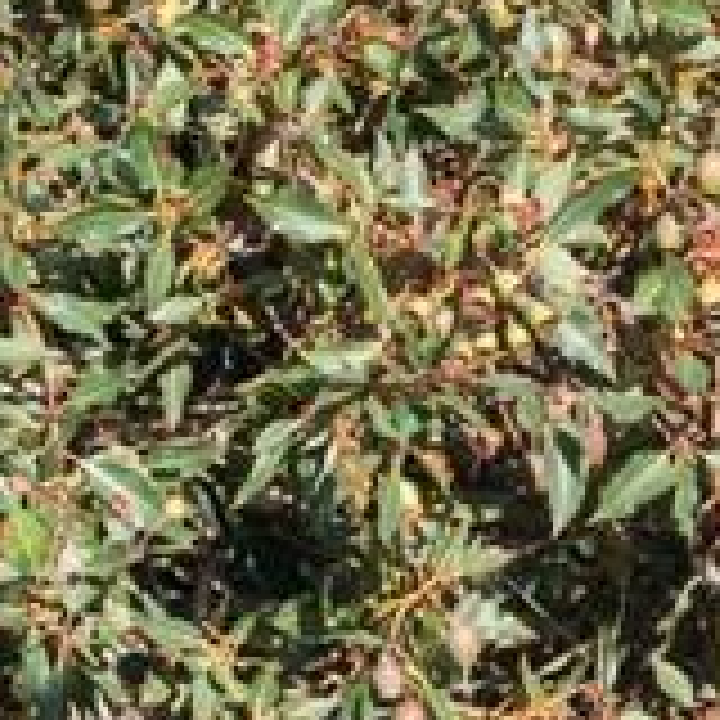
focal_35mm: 556
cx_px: -176
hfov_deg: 3.1
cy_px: 385
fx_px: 13084
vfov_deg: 3.2
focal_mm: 70
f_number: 8
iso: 125
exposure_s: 1/4
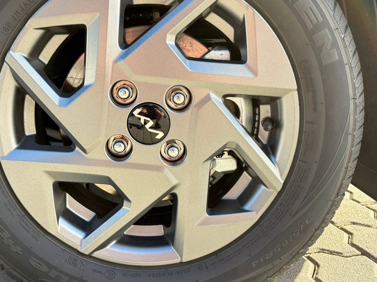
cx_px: 161
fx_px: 392
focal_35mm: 36
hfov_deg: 51.2
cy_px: 108
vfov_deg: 39.4
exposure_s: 1/365
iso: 50
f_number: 1.6
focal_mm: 5.96
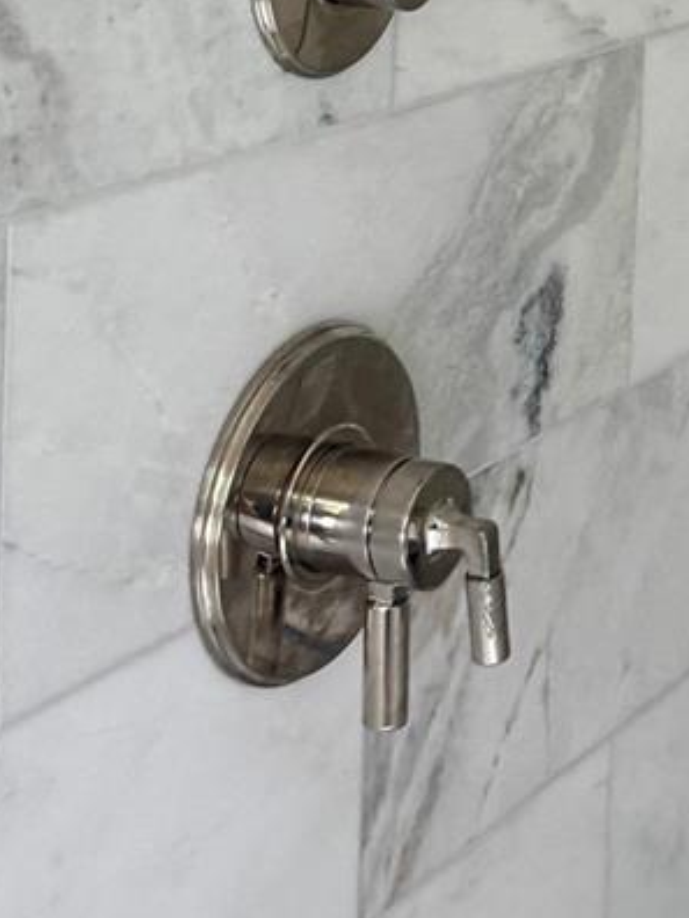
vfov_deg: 19.8
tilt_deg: -4.9
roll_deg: -2.5
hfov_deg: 15.3
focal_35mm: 93
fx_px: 2468
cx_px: 840
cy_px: -188
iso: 200
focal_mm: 6.76
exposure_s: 1/65
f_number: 1.78
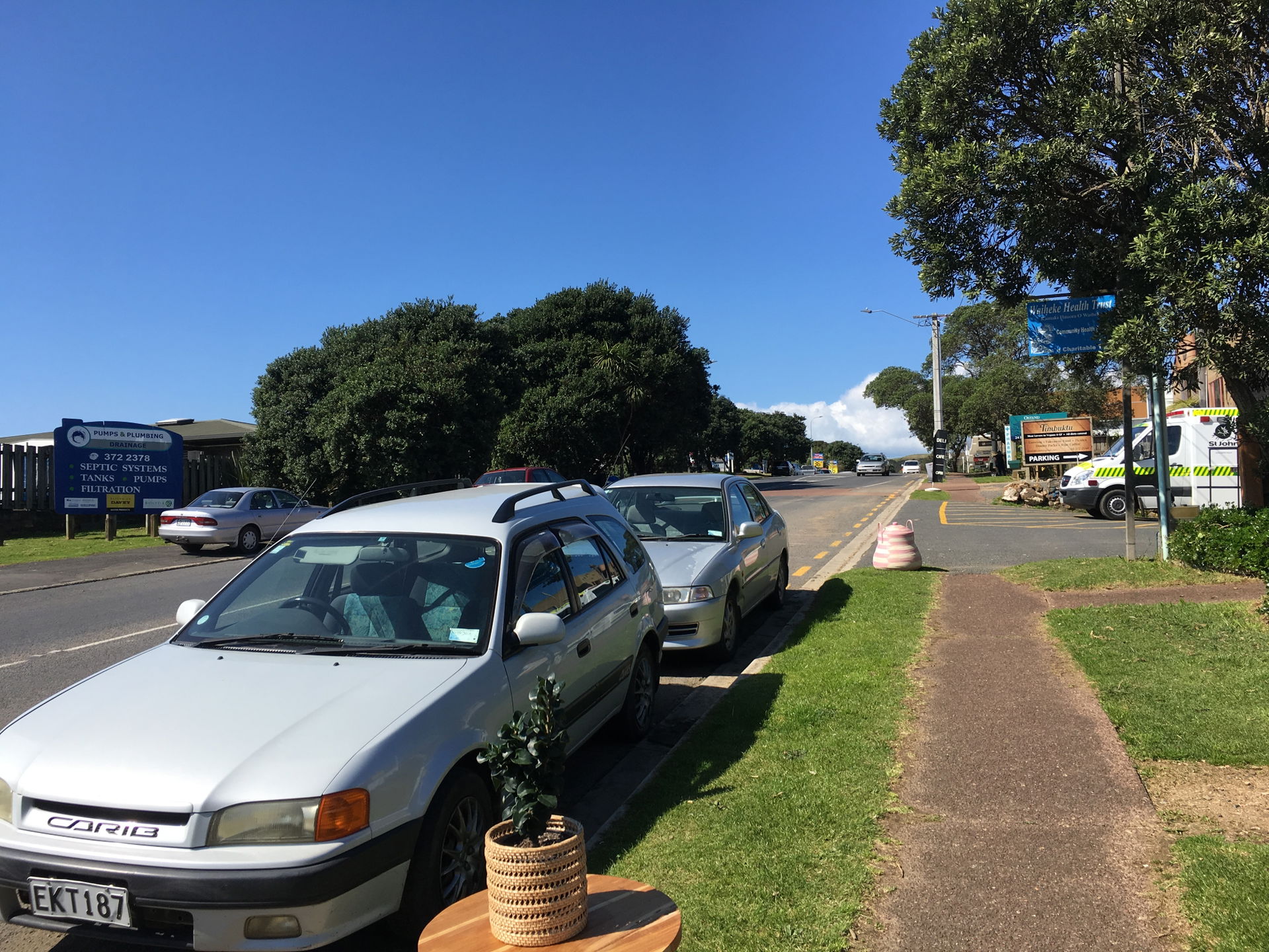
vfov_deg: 48.2
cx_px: 634
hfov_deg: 61.7
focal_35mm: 29
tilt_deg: +2.9
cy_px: 476
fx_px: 1063
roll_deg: +0.7
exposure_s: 1/1326
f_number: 2.2
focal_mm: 4.15
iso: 25
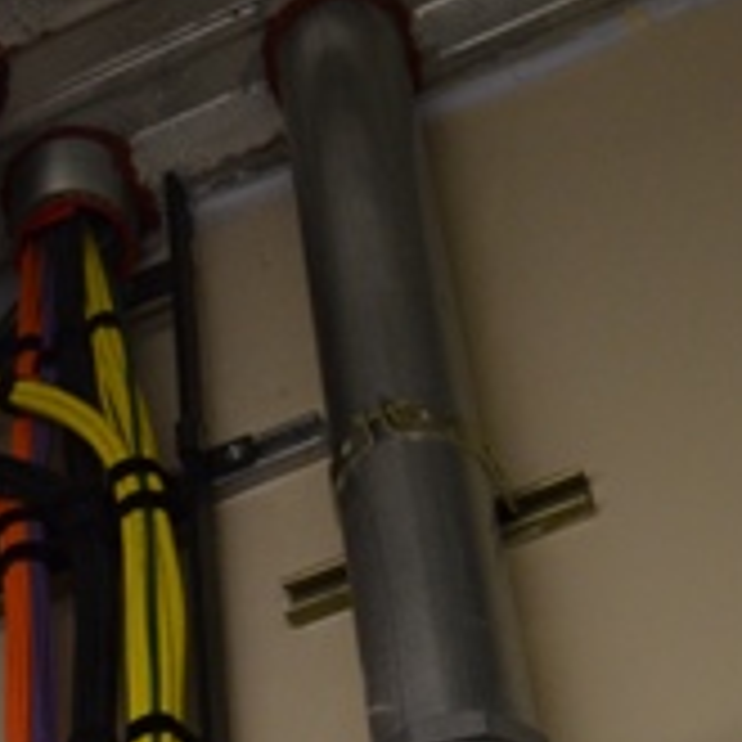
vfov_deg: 13.4
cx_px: 157
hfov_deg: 13.6
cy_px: 818
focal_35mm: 128
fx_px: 3104
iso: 900
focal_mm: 26
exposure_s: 1/500
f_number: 4.2
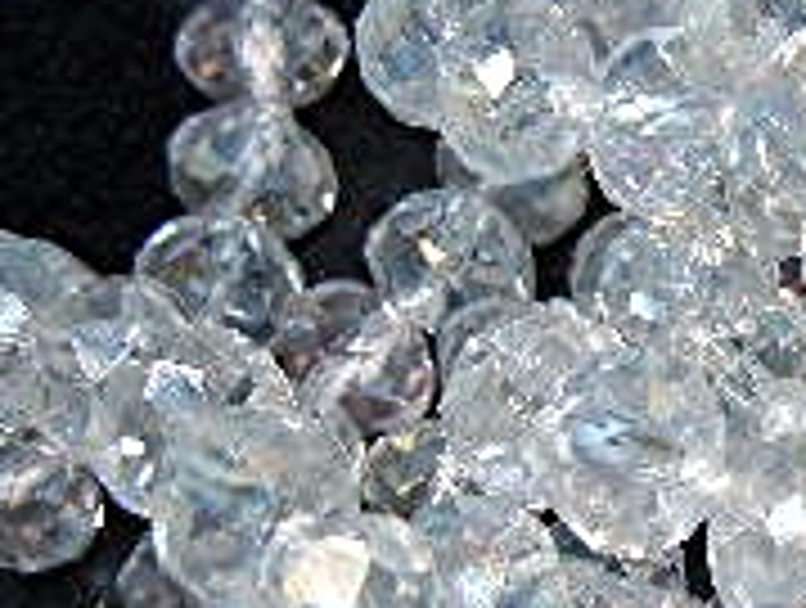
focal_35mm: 107
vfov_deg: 13.8
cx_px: 865
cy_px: 437
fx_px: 2496
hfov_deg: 17.8
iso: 223
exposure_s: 1/30
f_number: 7
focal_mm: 5.4
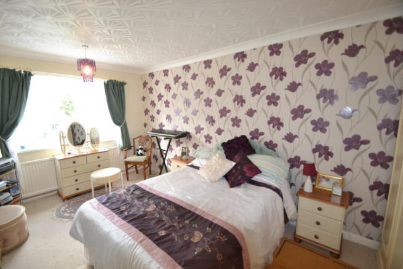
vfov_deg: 77.4
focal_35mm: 15
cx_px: 202
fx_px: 168
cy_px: 134
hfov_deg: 100.4
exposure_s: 1/60
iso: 800
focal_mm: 10
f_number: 3.5
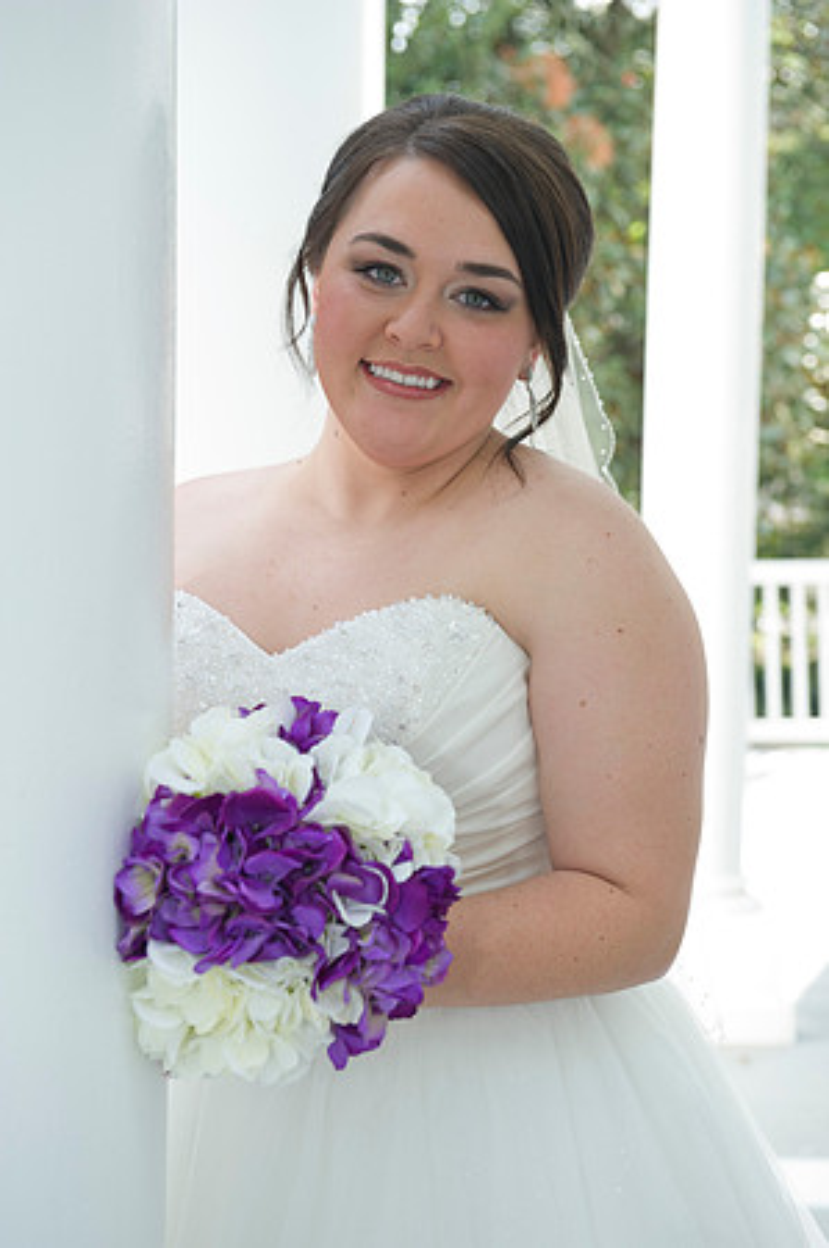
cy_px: 624
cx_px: 414
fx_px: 2146
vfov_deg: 32.4
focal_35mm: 62
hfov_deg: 21.9
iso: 320
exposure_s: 1/100
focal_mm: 62
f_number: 5.6
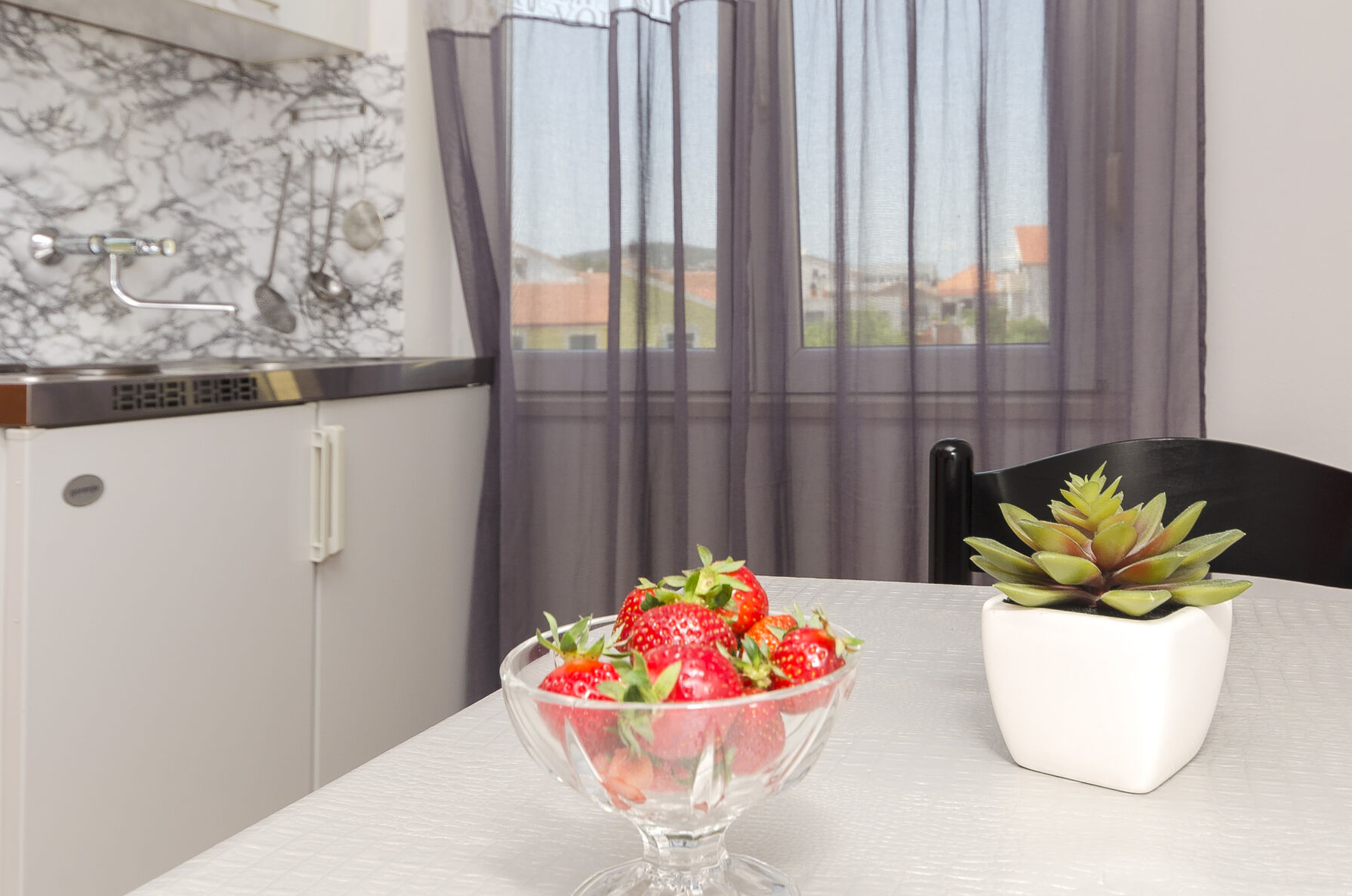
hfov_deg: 57.1
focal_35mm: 33
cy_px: 317
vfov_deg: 39.5
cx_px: 775
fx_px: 1237
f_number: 7.1
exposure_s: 1/125
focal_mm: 14
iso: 125
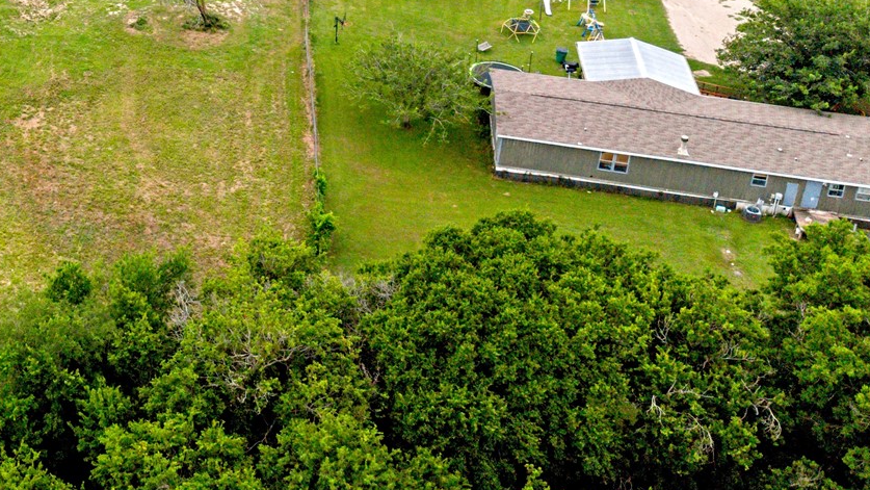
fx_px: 1477
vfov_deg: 17.8
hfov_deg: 30.2
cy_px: -115
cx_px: -32
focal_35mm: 64
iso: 200
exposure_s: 1/4000
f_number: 1.8
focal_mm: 8.67
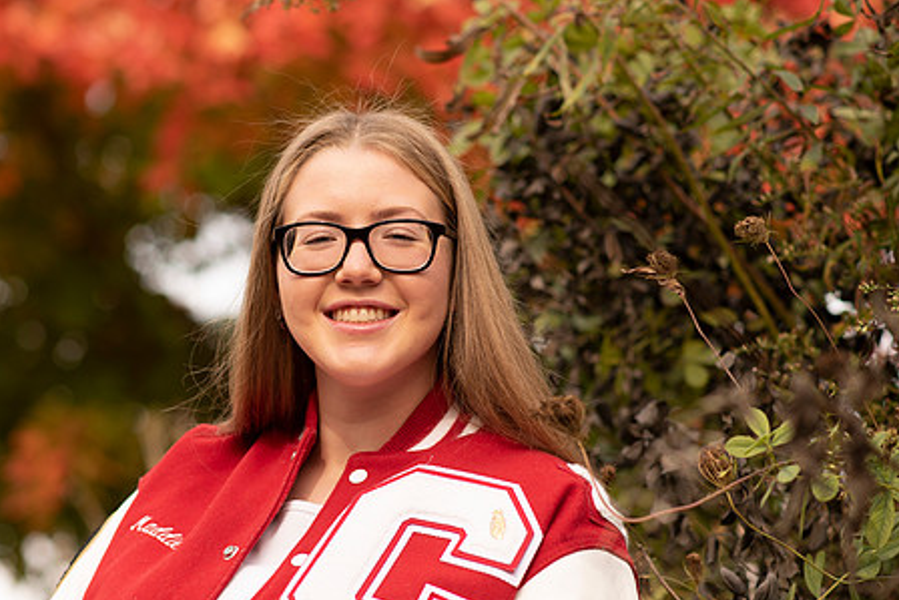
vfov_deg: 12.5
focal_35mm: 110
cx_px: 349
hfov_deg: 18.6
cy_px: 366
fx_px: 2748
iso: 100
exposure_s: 1/800
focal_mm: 85
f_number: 2.5
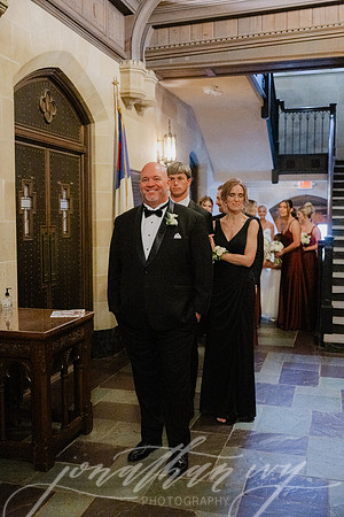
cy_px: 258
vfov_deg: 51.9
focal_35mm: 37
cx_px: 172
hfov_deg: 35.9
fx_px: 530
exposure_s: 1/200
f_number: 2.8
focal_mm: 37
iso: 10000
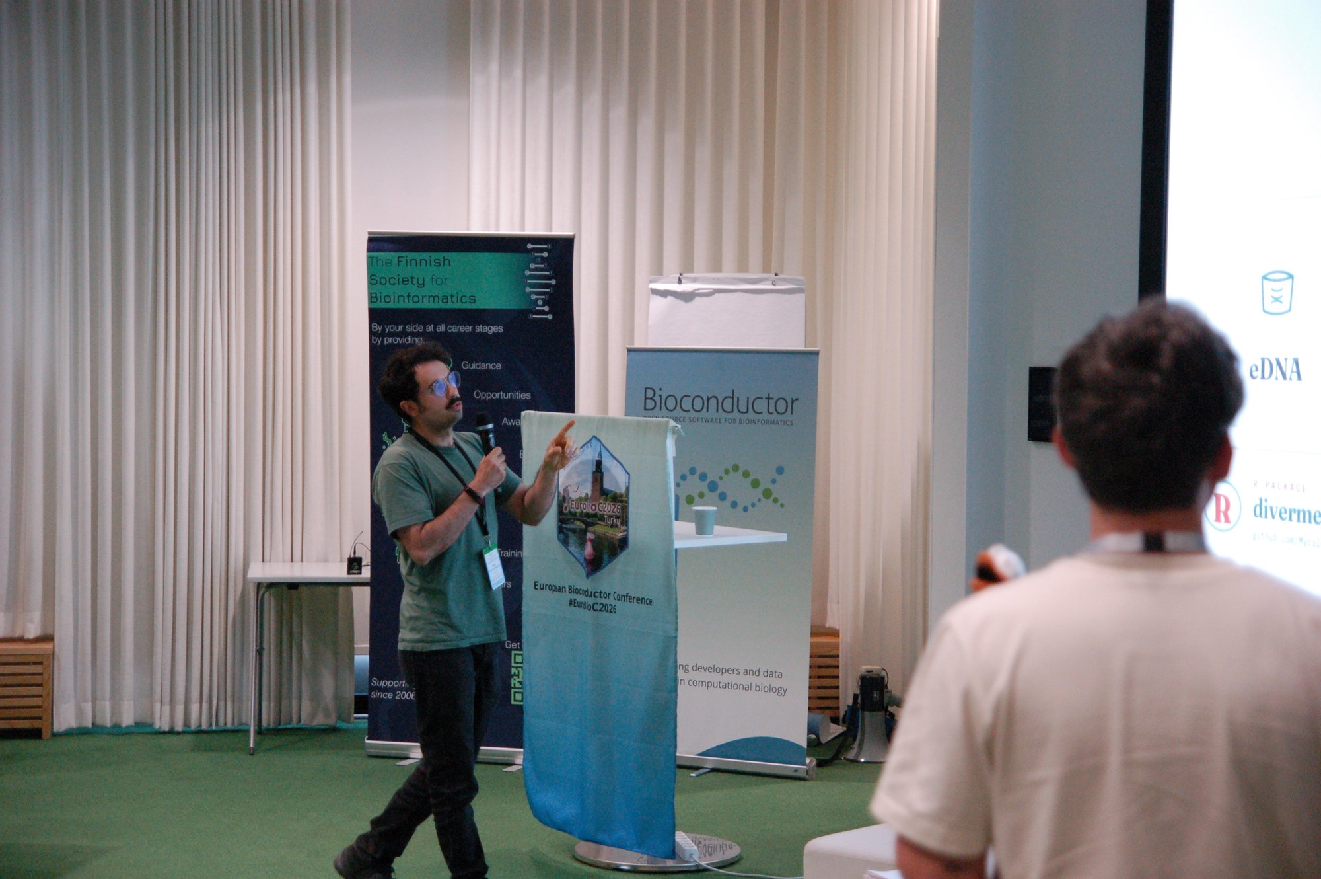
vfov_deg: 18.2
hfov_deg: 27.0
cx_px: 660
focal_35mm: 75
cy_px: 440
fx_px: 2750
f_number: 2.8
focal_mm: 50
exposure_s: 1/125
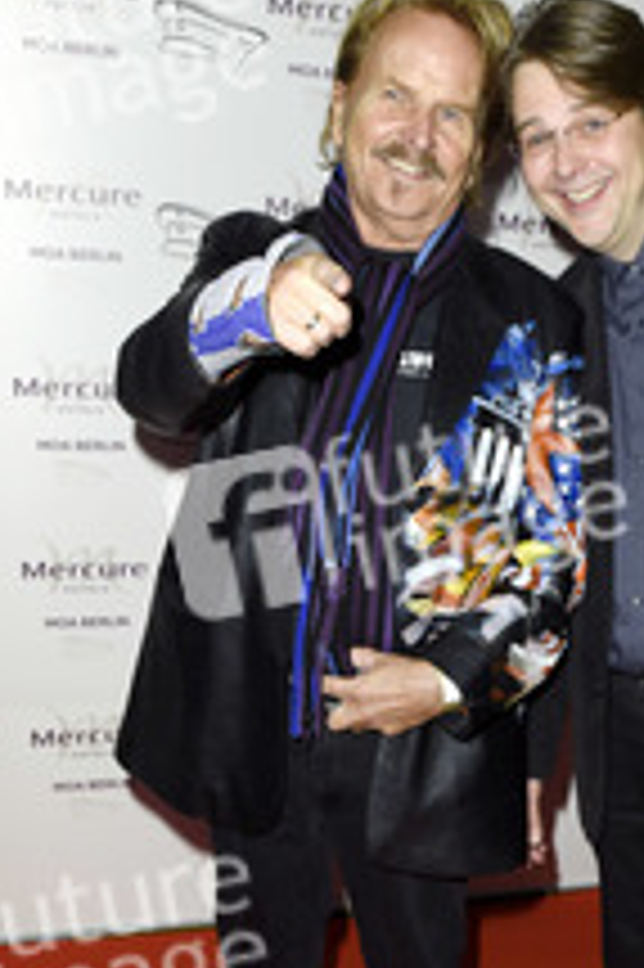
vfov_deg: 36.0
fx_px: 1451
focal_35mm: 54
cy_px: 738
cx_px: 527
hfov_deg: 24.6
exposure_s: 1/125
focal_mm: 29
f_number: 5.6
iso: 640
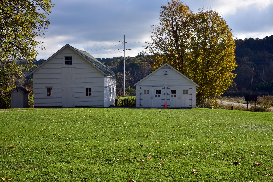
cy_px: 91
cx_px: 136
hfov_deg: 32.4
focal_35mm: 62
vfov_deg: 21.9
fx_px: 470
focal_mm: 62
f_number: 20
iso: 140
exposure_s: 1/60
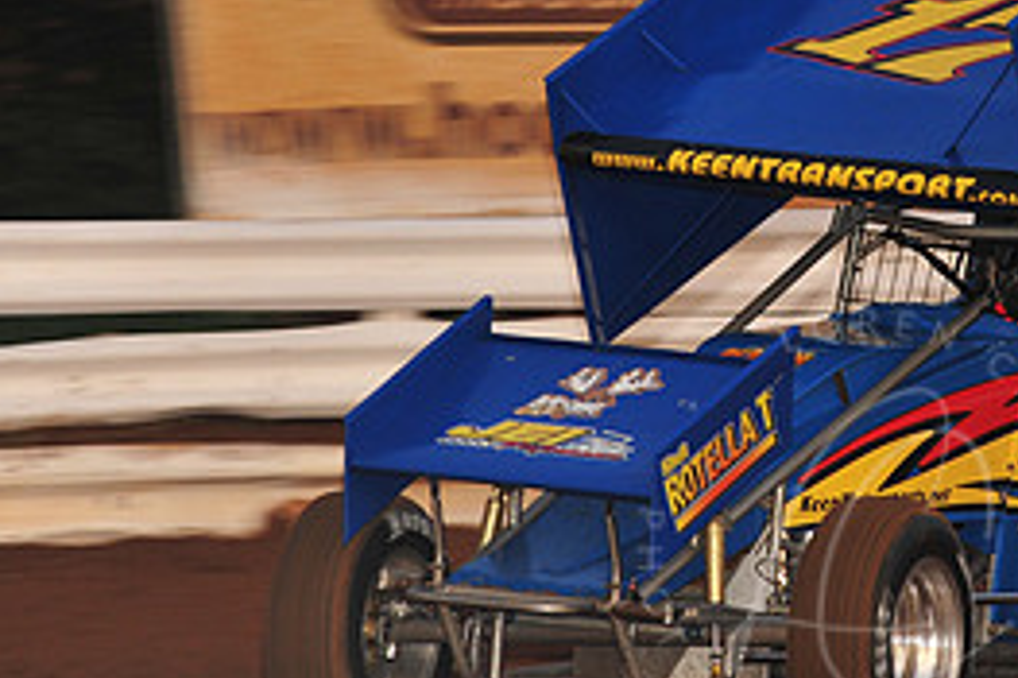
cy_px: 186
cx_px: 867
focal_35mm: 441
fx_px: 12462
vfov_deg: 3.1
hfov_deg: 4.7
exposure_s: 1/320
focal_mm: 200
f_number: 7.1
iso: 1000
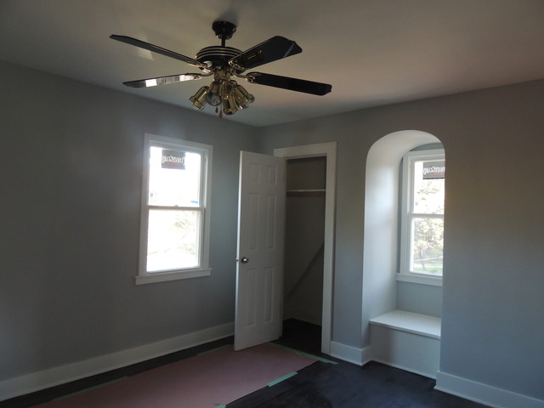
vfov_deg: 56.8
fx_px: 377
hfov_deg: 71.6
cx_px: 272
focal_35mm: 24
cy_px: 204
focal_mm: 4.3
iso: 400
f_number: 3
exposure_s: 1/30
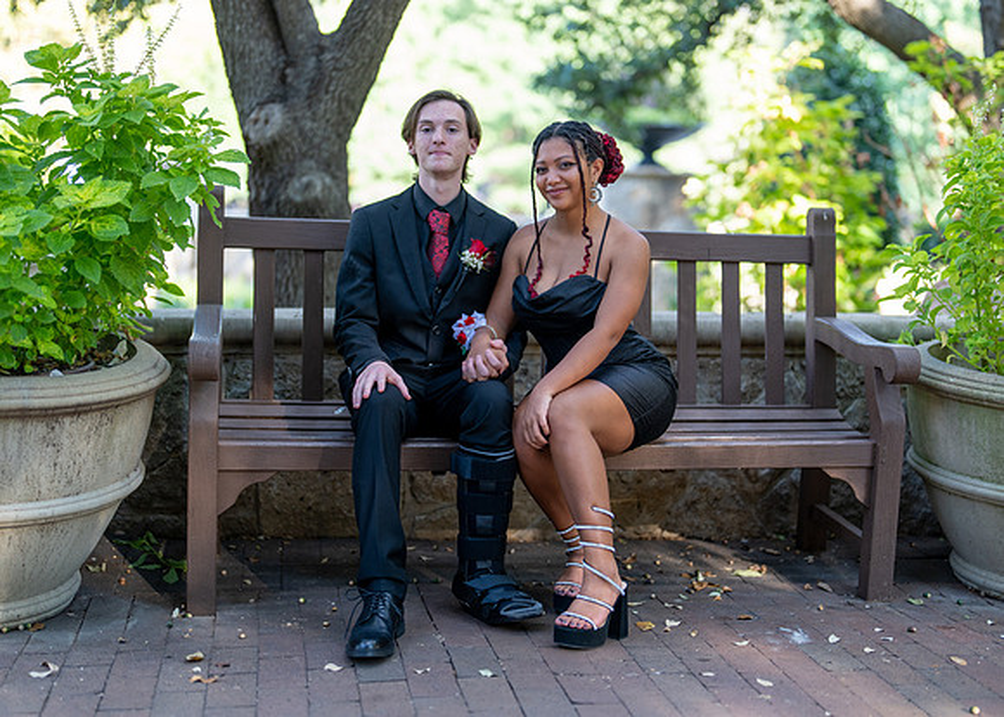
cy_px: 358
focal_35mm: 53
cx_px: 538
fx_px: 1509
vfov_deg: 26.7
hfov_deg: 36.8
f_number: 1.2
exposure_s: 1/400
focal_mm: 50
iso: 200
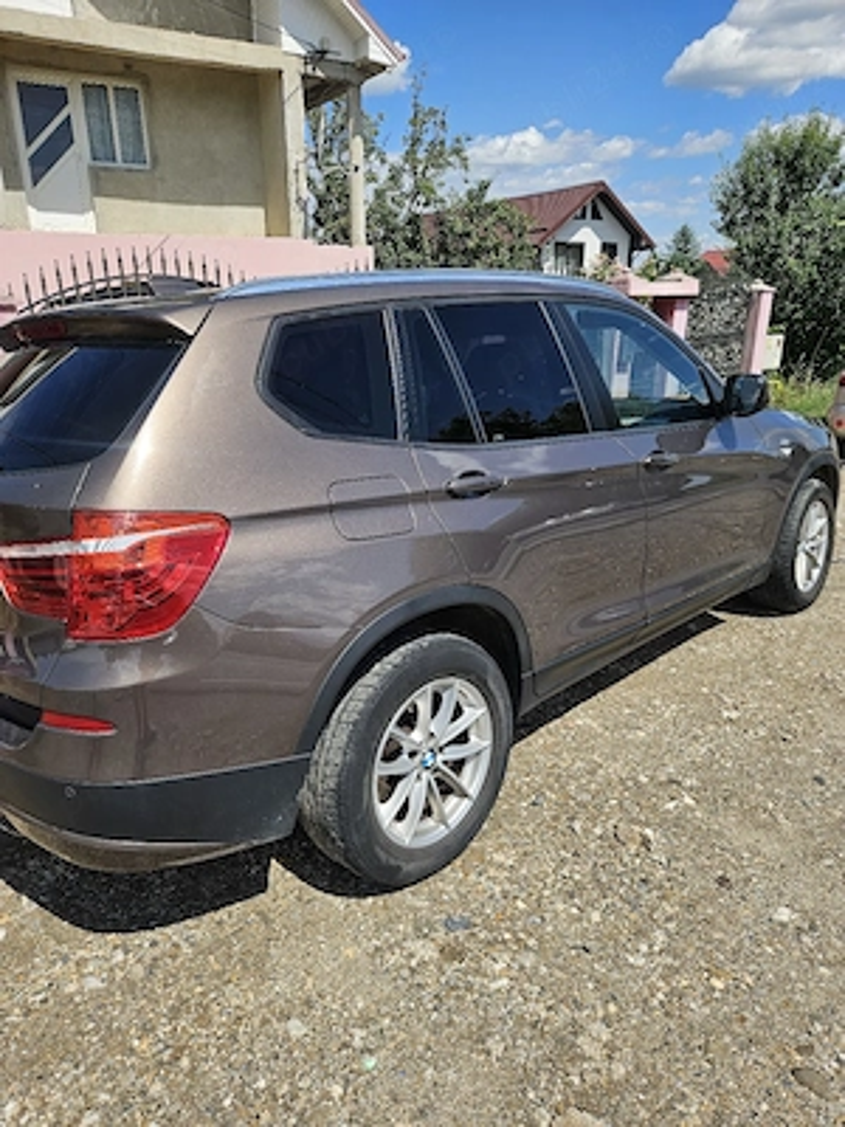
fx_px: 749
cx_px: 422
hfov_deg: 58.9
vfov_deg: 73.9
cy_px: 564
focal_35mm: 23
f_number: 1.8
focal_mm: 5.4
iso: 25
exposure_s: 1/2000
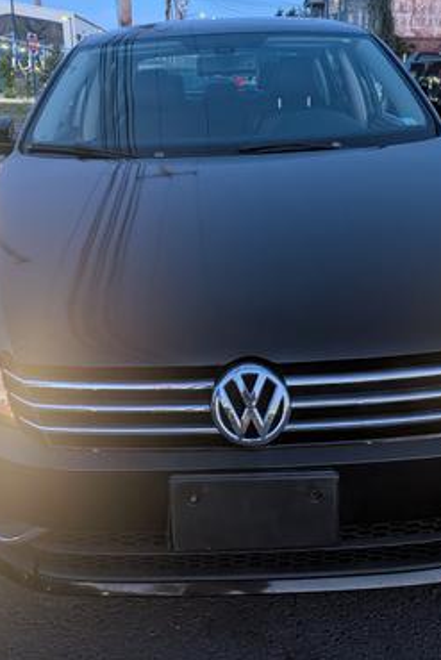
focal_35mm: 34
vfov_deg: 55.8
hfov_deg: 38.9
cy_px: 328
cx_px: 232
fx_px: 624
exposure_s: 1/50
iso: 29
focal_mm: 4.53
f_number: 1.7
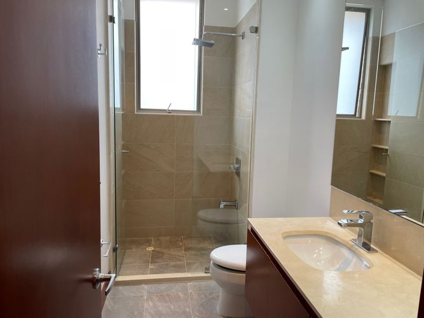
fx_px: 318
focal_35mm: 26
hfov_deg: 67.3
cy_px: 159
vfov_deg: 53.0
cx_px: 212
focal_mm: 4.2
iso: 64
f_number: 1.6
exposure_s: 1/120
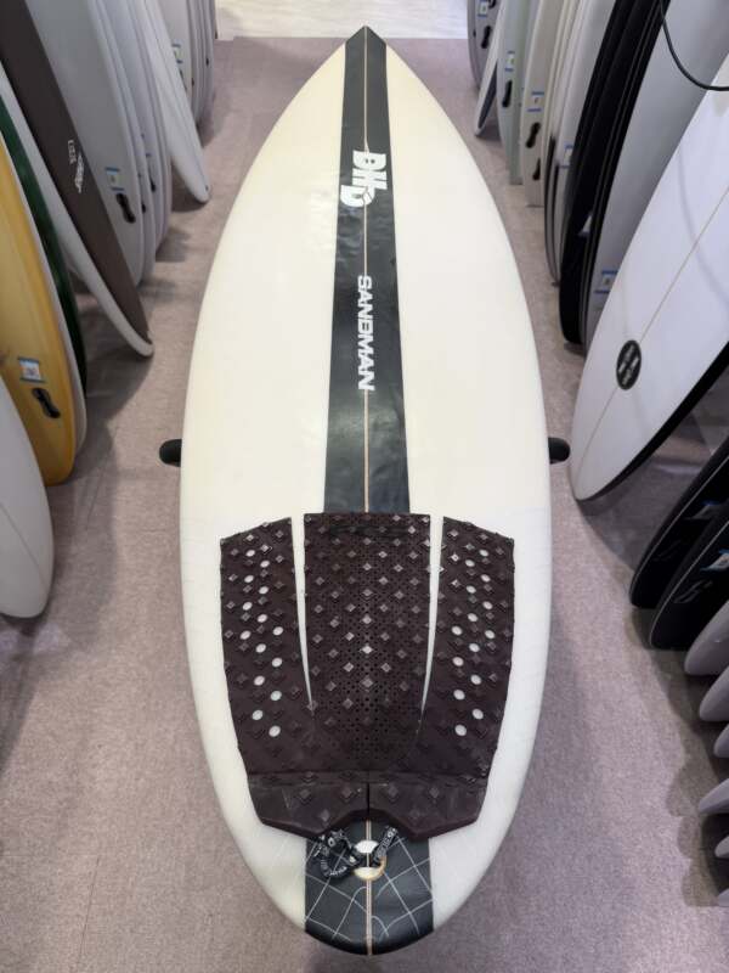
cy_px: 486
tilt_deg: -48.9
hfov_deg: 56.8
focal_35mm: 24
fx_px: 674
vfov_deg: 71.6
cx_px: 364
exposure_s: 1/120
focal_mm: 6.76
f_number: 1.78
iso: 50
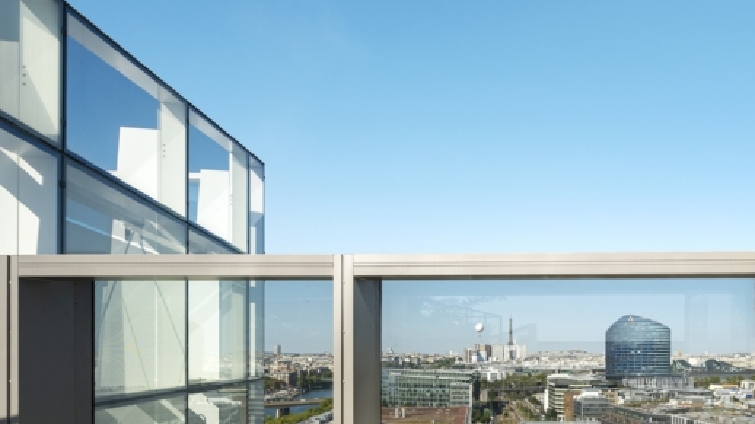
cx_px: 573
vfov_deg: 40.5
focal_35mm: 28
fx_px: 560
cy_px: 118
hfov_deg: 63.6
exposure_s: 1/250
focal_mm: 17
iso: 100
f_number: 11
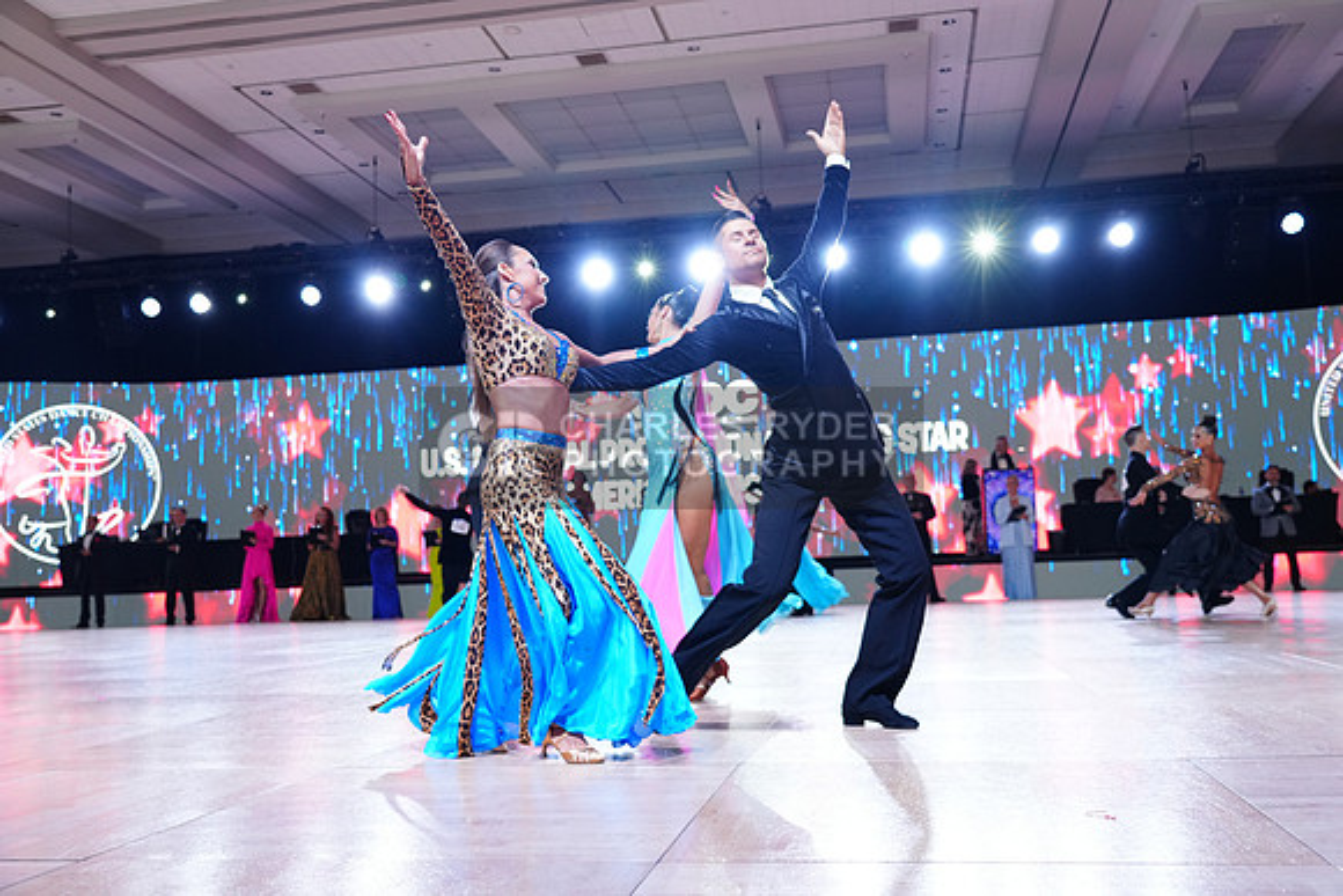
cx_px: 672
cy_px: 448
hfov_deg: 57.2
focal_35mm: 33
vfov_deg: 40.0
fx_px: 1231
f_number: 4
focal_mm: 33
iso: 1600
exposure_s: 1/500
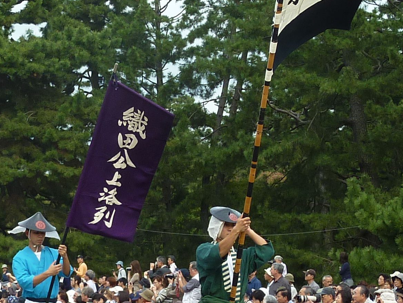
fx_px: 1630
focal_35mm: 140
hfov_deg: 14.0
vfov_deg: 10.6
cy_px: 78
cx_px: 94
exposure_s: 1/320
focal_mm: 7.3
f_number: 4
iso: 80
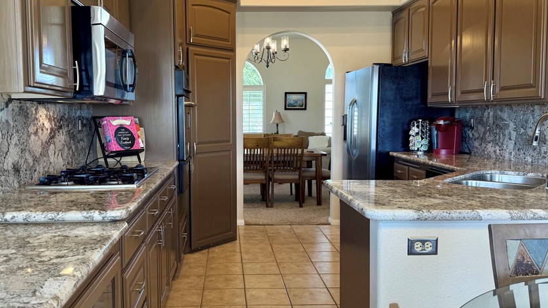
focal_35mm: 32
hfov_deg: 60.8
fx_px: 465
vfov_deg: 36.7
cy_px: 148
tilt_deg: -3.5
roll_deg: +0.5
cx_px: 241
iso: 64
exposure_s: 1/158
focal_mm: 6.76
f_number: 1.78
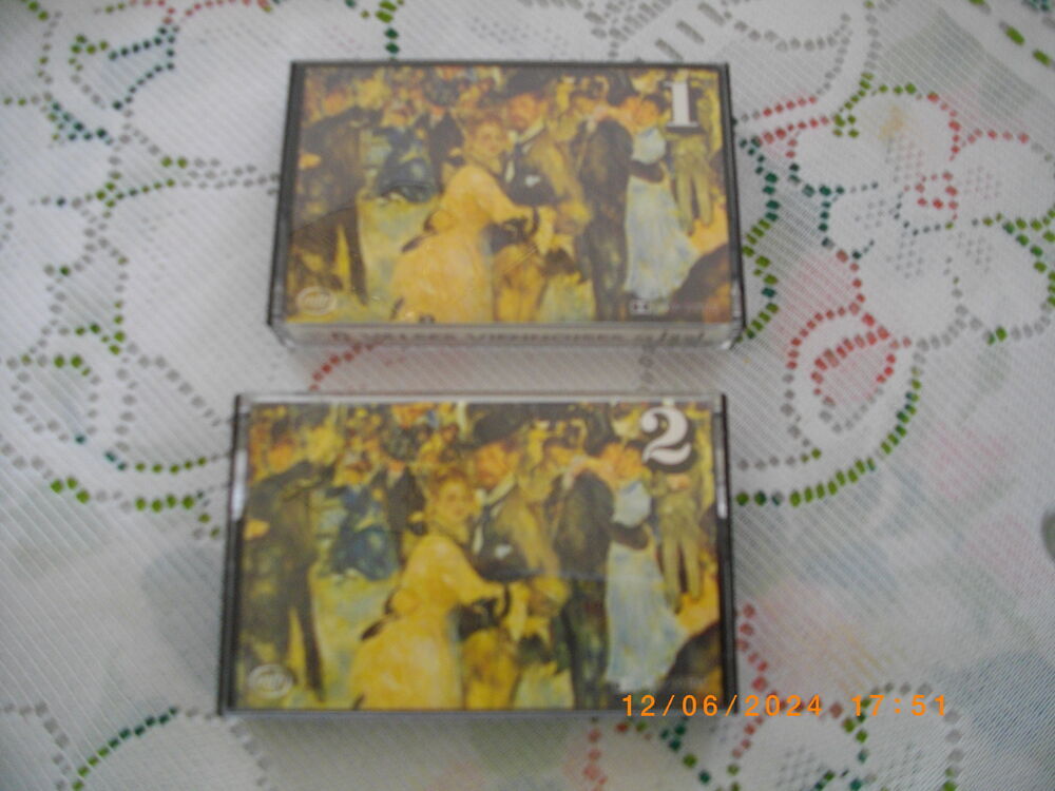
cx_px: 528
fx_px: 975
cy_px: 396
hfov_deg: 56.8
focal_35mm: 32
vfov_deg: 44.2
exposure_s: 1/125
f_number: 2.9
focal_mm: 5.7
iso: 194
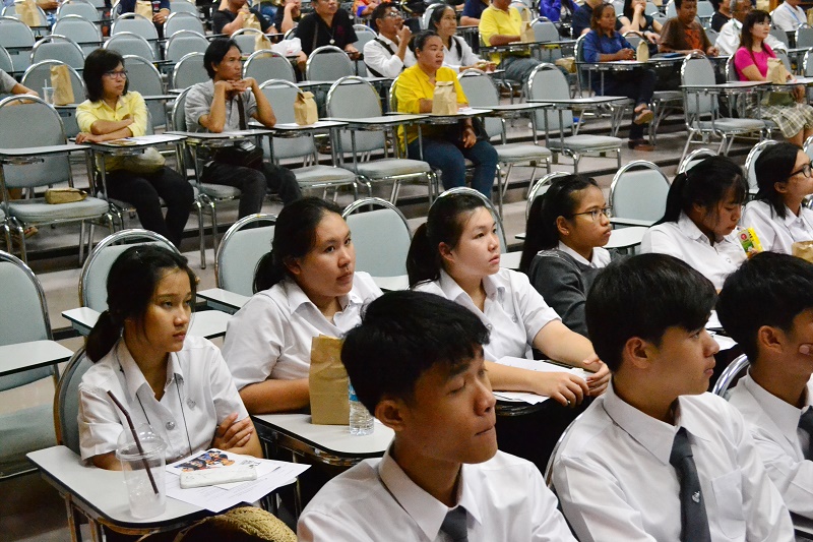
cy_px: 271
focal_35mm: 48
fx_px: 1084
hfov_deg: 41.1
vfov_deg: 28.1
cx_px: 406
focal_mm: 32
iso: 6400
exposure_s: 1/100
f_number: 5
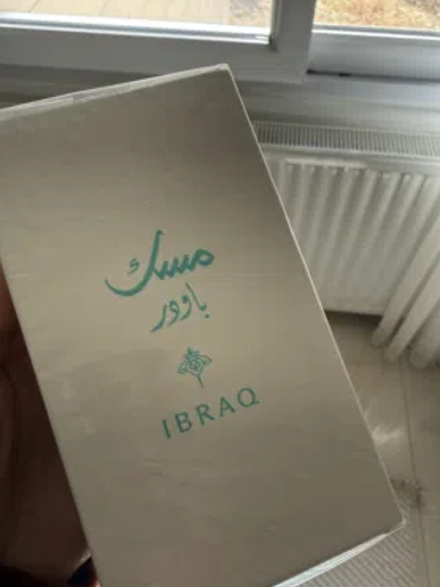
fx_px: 440
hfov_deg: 53.1
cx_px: 222
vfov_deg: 67.3
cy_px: 305
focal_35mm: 26
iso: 64
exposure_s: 1/109
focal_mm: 2.22
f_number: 2.2
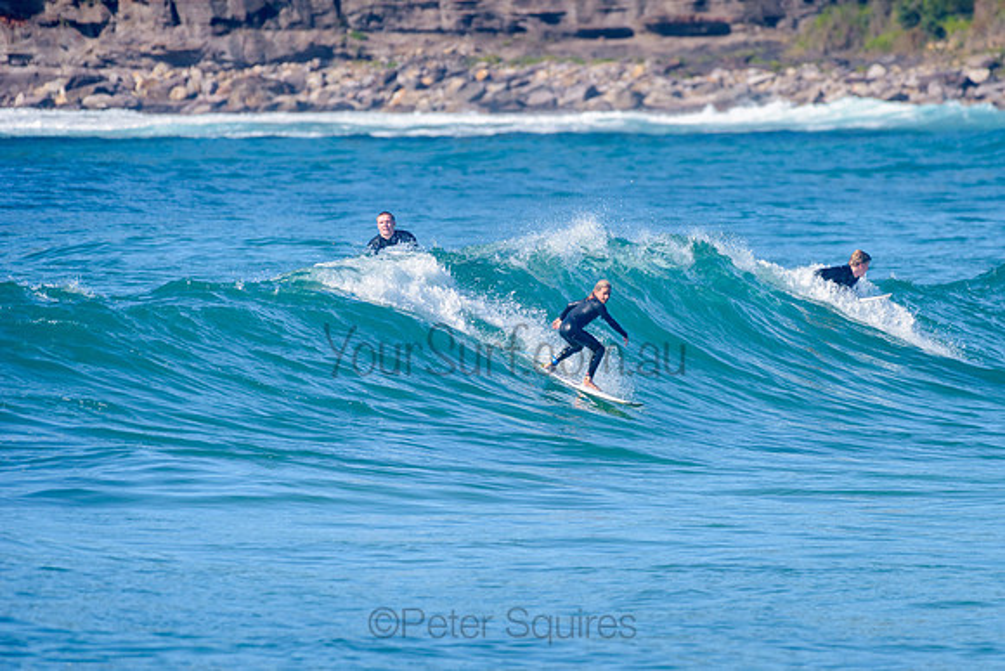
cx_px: 616
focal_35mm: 613
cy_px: 357
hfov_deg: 3.4
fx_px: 17110
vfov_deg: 2.2
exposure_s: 1/2000
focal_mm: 500
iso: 280
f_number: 5.6
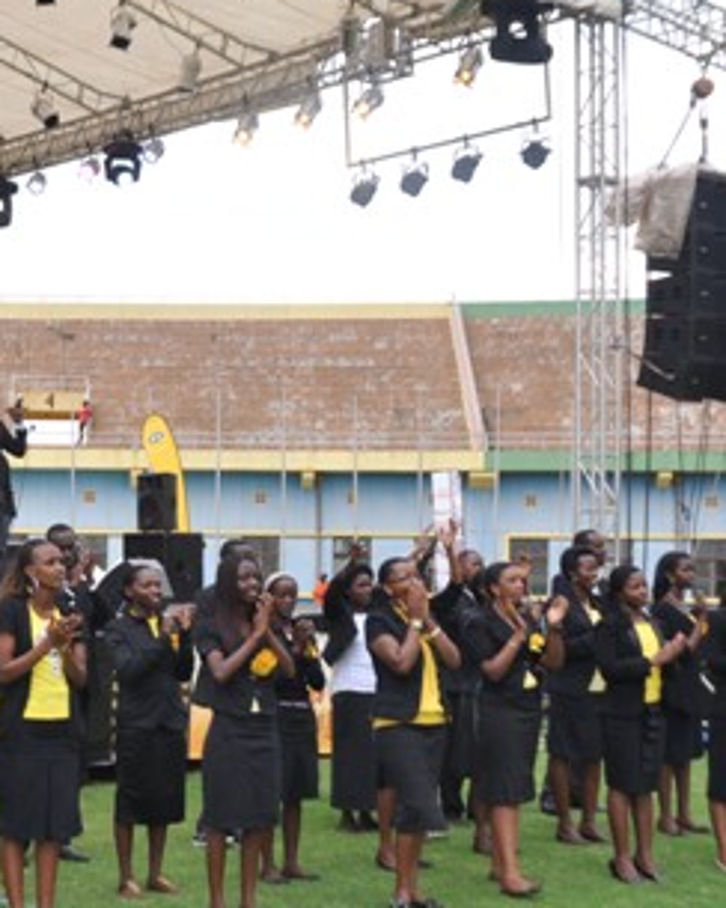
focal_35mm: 65
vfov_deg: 29.1
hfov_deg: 22.5
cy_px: 540
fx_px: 1746
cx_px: -24
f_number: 7.1
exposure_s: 1/100
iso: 250
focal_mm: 22
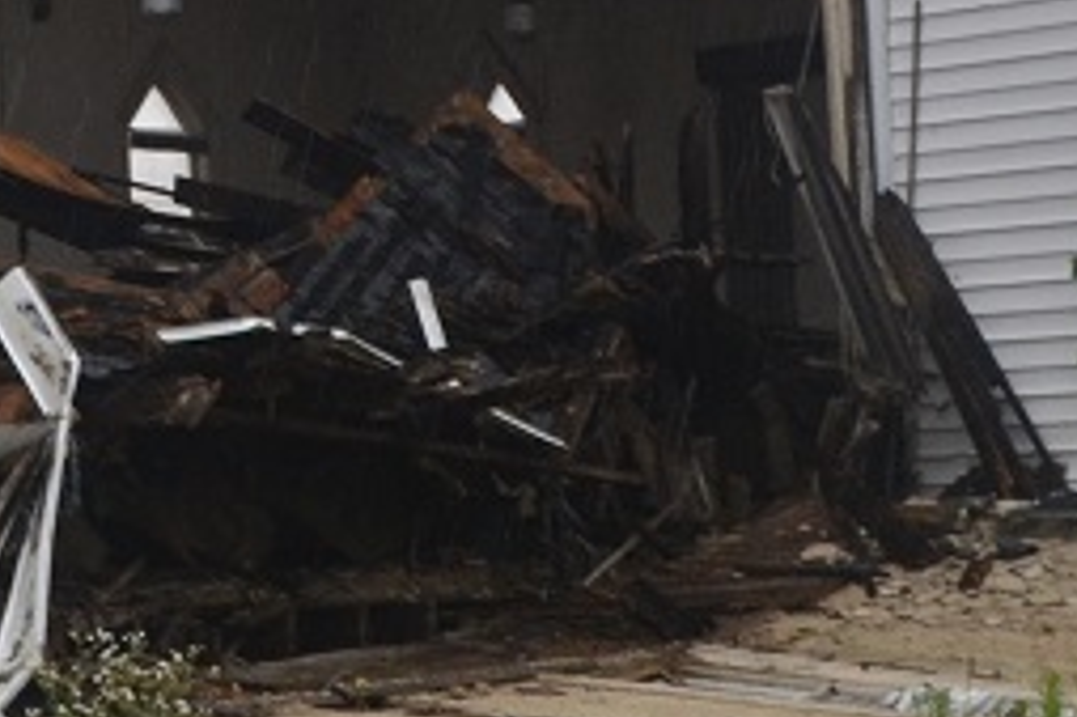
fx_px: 4395
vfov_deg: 9.2
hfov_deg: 13.7
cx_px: -28
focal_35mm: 147
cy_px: -76
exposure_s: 1/125
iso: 400
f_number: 5.6
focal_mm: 20
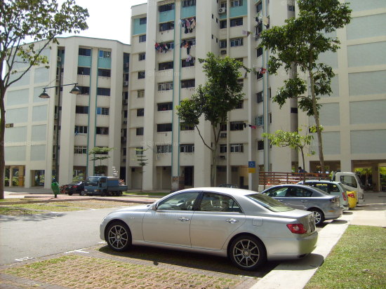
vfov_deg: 40.7
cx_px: 193
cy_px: 144
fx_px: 390
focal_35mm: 35
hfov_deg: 52.6
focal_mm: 5.8
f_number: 7.1
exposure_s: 1/250
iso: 80
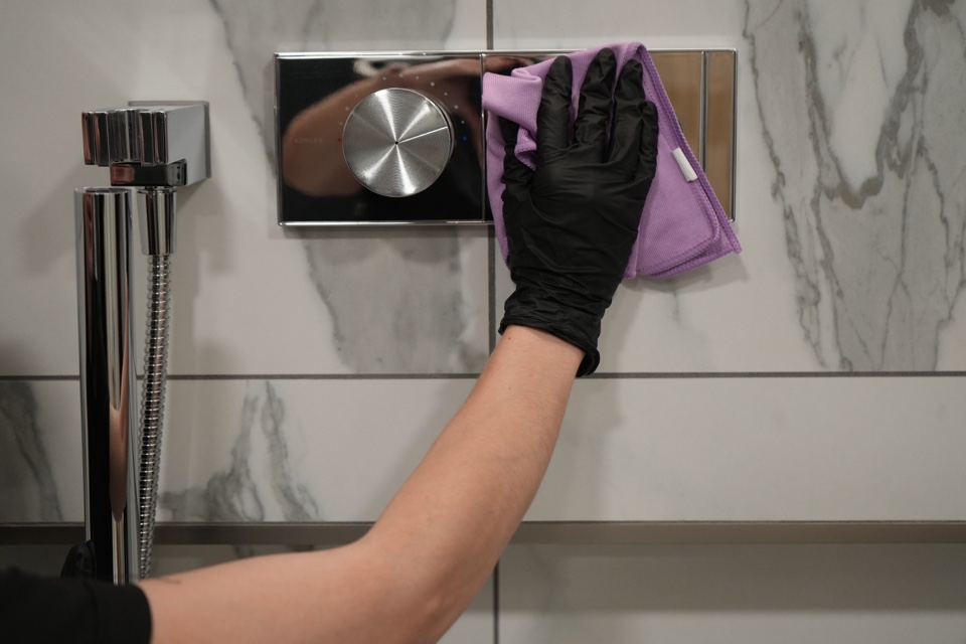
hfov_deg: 41.1
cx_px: 483
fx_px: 1288
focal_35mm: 48
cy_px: 322
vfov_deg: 28.1
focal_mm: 48
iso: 2500
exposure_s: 1/160
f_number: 4.5
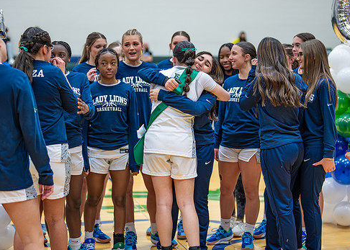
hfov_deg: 29.0
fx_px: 676
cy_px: 133
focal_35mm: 68
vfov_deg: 20.9
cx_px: 178
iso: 640
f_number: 1.2
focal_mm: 50
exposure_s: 1/500
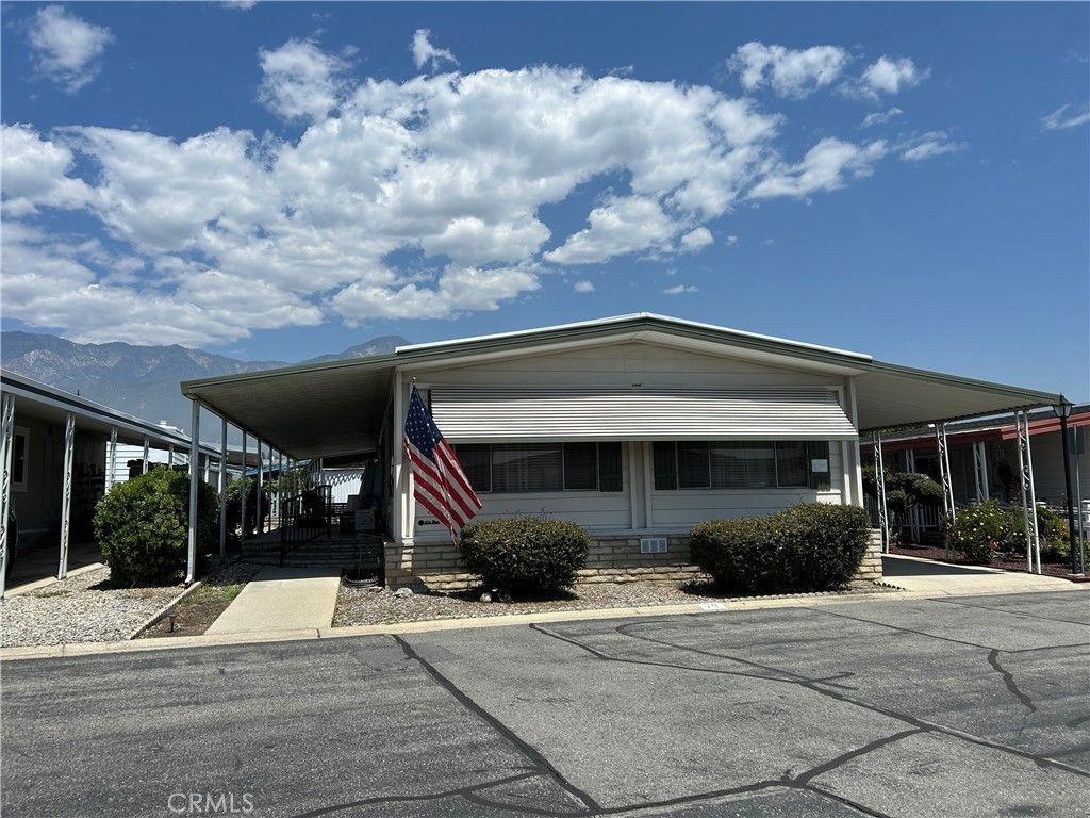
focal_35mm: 26
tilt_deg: +6.7
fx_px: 819
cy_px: 409
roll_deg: +2.2
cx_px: 545
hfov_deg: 67.3
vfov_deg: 53.1
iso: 50
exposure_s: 1/6579
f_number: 1.5
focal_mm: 5.7
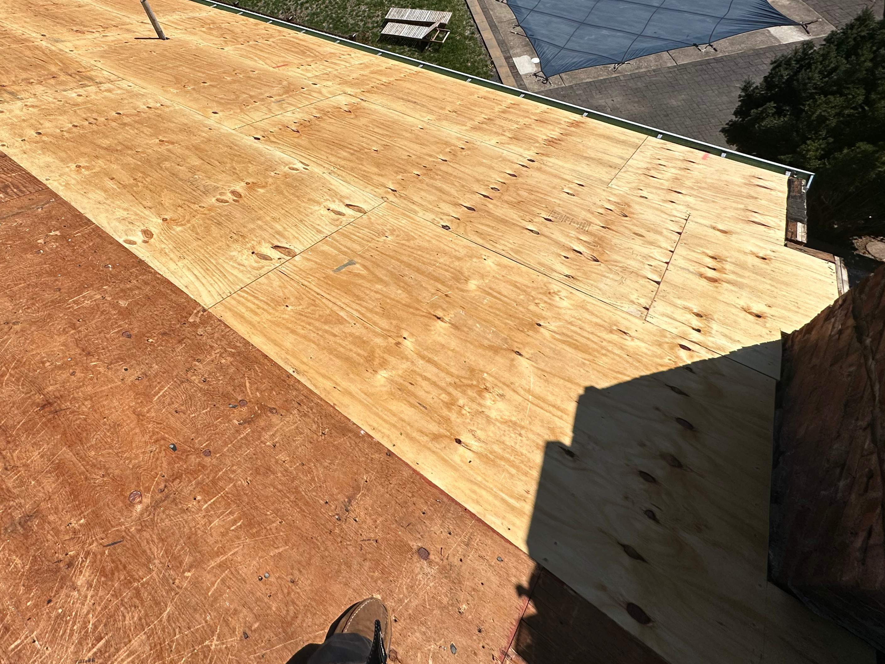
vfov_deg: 64.5
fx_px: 511
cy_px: 228
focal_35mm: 20
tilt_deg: -51.0
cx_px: 296
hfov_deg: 79.1
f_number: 2.2
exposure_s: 1/5814
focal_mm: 2.22
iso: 50
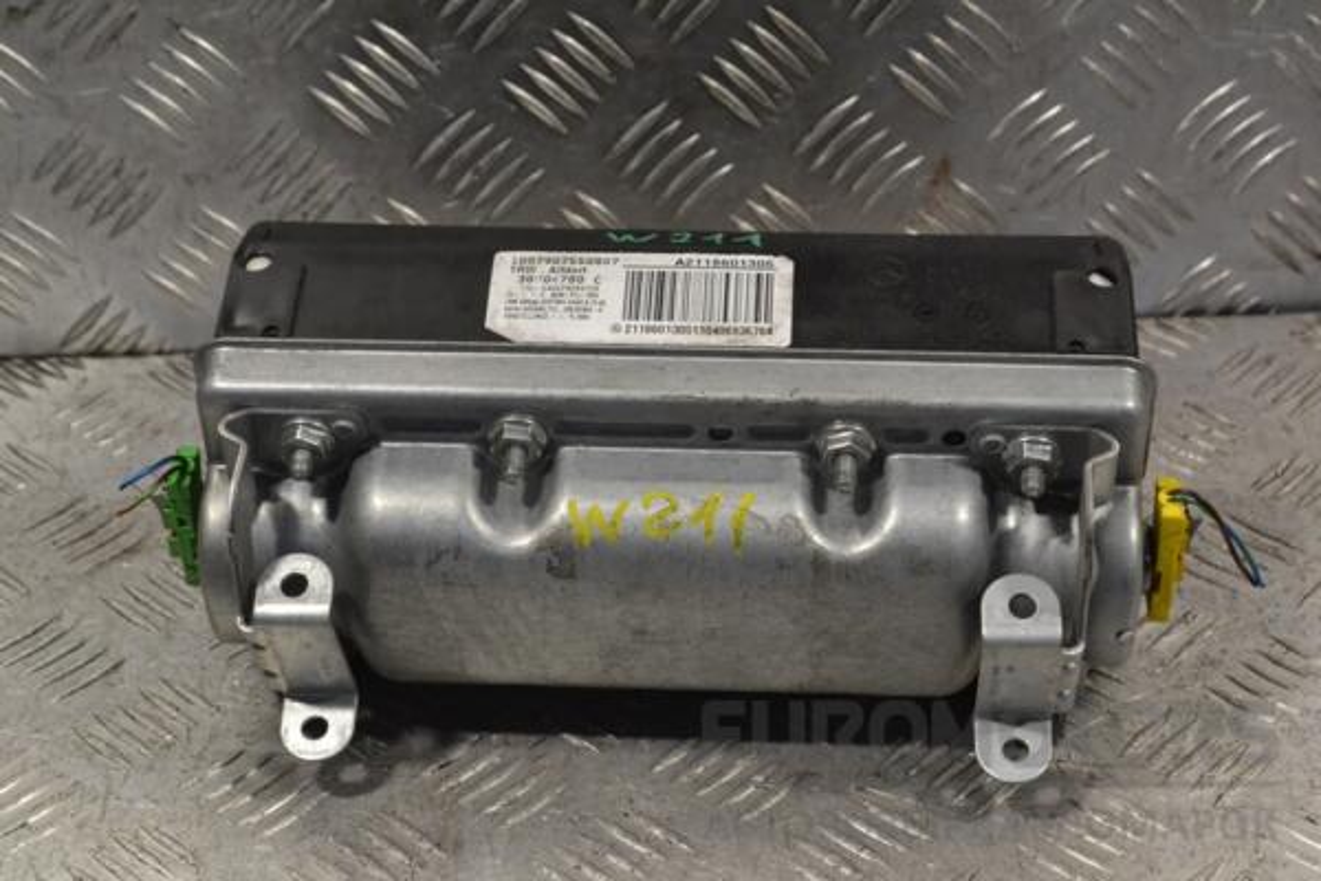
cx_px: 660
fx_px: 2642
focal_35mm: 72
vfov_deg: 18.9
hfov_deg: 28.1
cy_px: 440
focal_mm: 48
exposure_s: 1/400
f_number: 10
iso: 3200
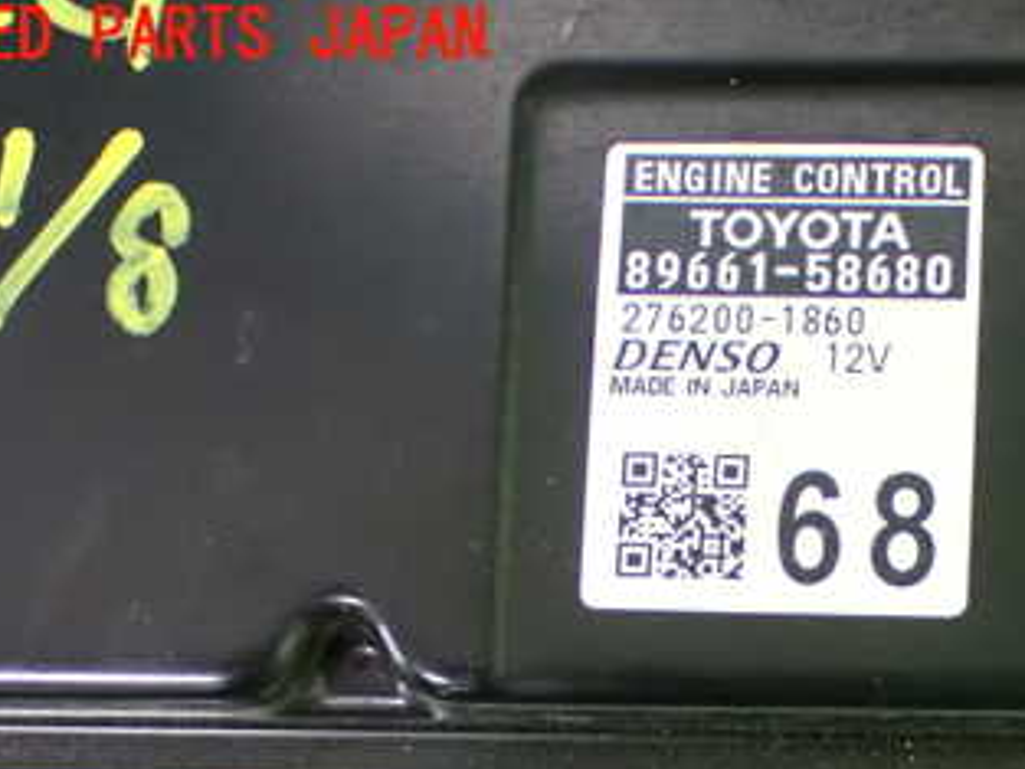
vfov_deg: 16.2
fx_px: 2666
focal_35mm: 90
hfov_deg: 21.4
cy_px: 733
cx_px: 874
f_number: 3.1
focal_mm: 8.4
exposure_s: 1/30
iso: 1600
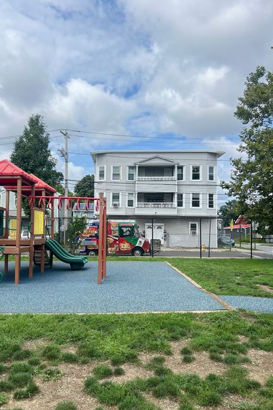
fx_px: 341
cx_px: 108
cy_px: 212
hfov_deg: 43.4
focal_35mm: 30
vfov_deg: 61.9
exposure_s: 1/4444
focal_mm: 5.7
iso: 50
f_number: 1.5
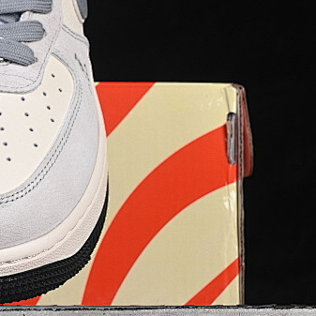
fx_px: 2107
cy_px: 95
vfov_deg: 8.6
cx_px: -126
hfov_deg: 8.4
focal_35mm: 204
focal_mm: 50
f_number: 8
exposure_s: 1/80
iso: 160
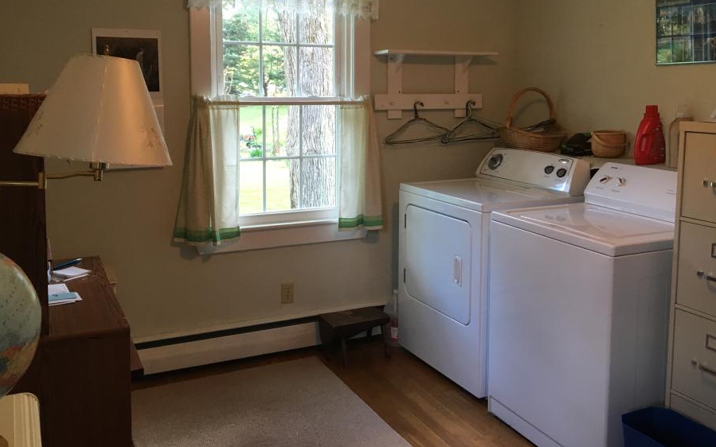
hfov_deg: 55.3
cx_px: 366
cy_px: 149
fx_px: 683
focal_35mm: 35
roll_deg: +0.3
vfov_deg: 35.9
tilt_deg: -4.6
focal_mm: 4.15
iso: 80
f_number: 2.2
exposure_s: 1/30
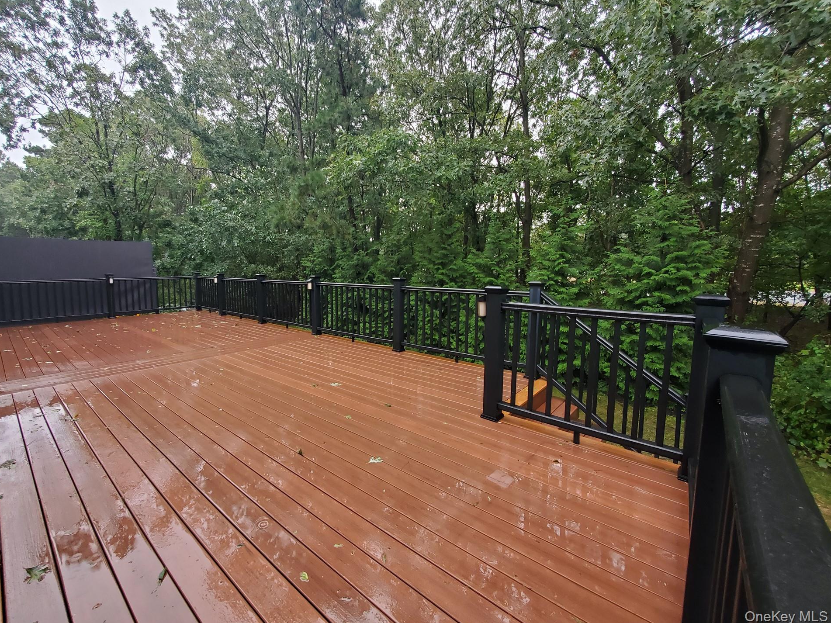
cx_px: 386
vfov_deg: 85.6
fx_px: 336
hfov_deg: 101.9
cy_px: 291
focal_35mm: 14
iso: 64
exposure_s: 1/120
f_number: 2.2
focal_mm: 1.8
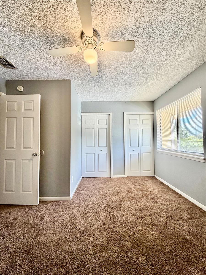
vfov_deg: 102.1
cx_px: 103
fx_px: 111
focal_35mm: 14
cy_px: 138
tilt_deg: +2.2
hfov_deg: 85.7
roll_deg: +1.1
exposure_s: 1/121
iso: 200
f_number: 2.2
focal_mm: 2.22
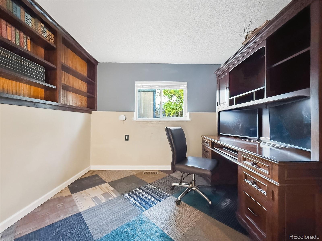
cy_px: 120
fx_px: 130
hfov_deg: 102.1
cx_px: 161
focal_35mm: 14
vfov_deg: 85.7
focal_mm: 2.2
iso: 640
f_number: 2.2
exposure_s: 1/60
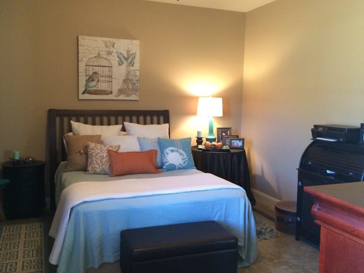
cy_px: 130
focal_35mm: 33
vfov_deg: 42.9
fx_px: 347
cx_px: 175
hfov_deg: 55.3
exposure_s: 1/15
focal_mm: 4.15
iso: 320
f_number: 2.2
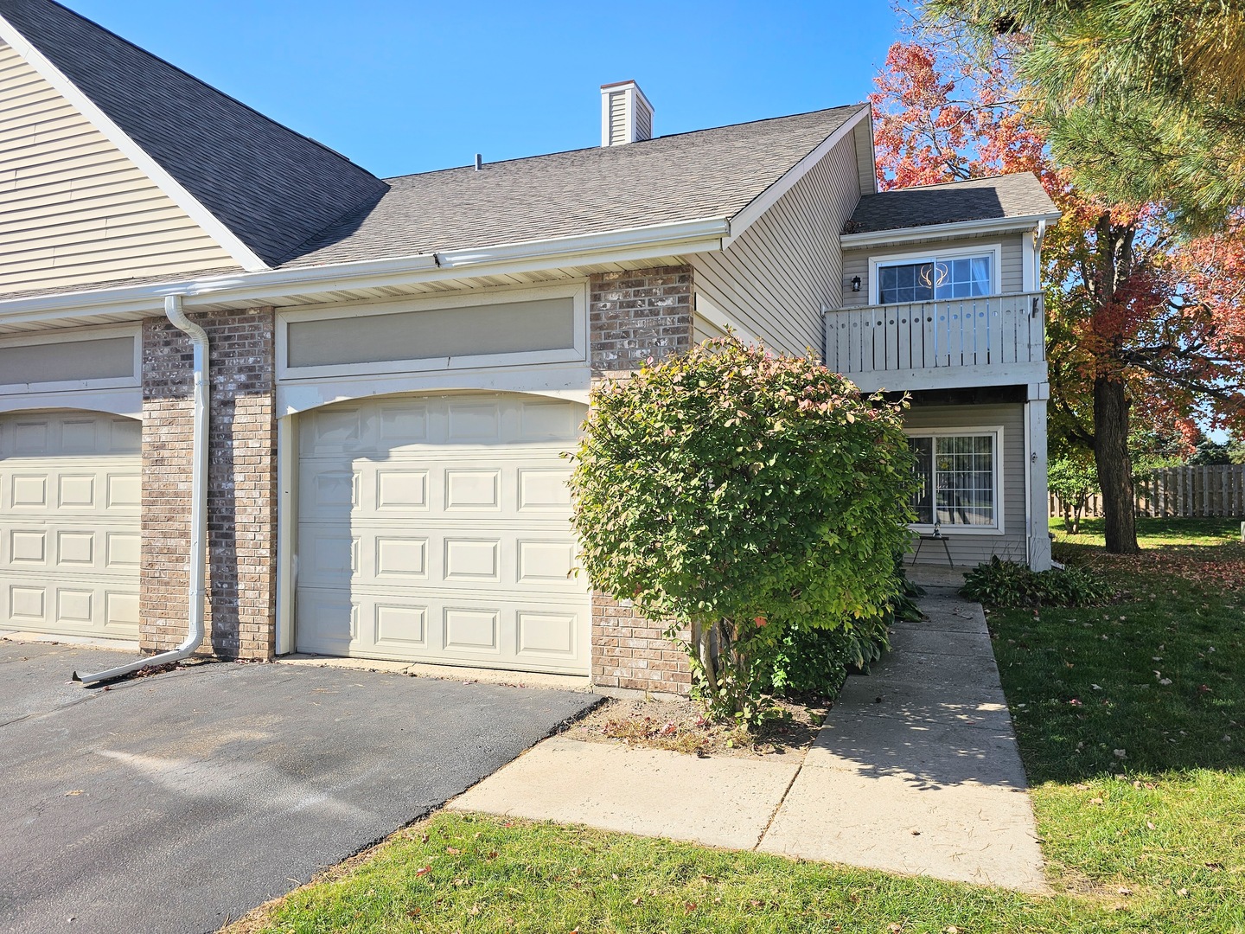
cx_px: 622
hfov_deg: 73.9
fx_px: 827
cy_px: 467
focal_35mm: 23
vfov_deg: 58.9
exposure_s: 1/508
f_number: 1.7
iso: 10
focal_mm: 6.3
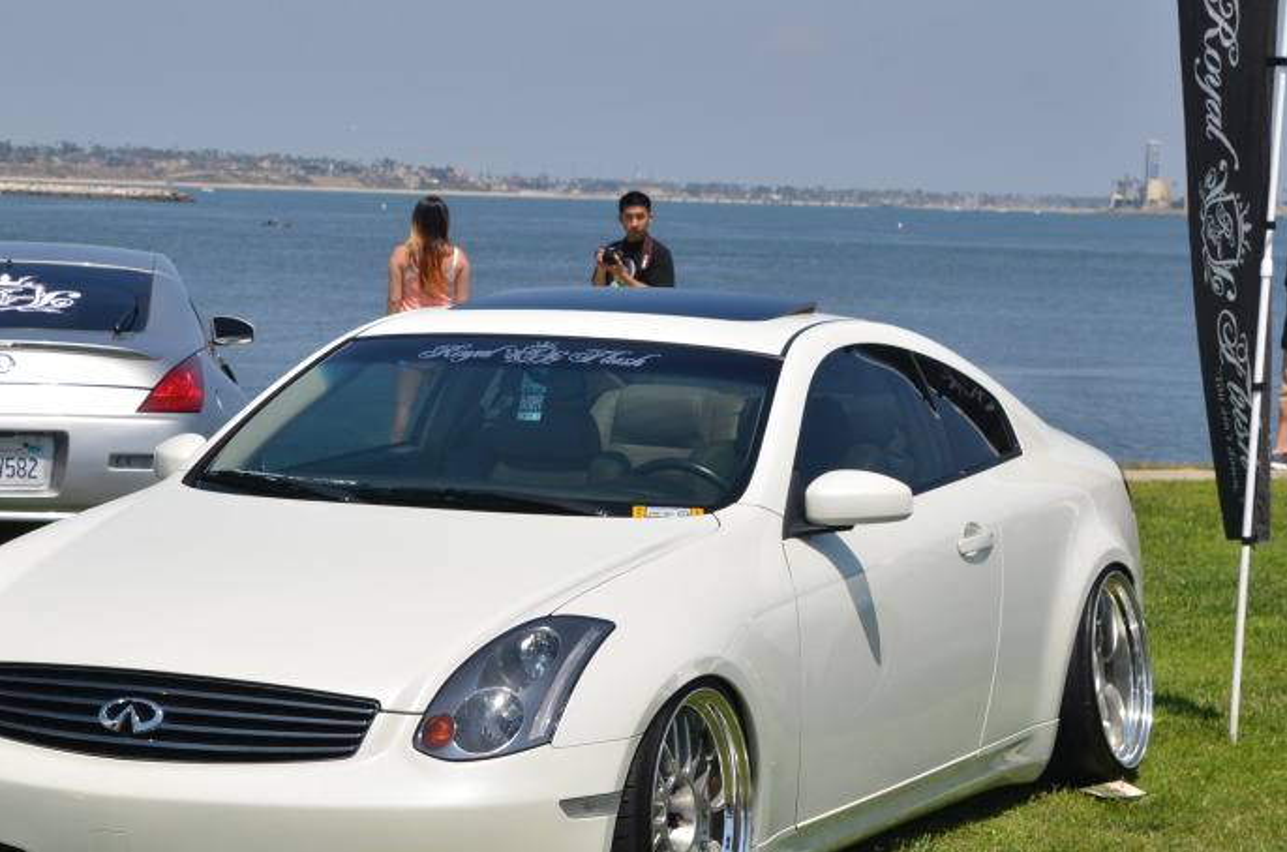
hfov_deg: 18.2
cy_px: 482
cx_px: 418
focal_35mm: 112
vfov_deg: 12.2
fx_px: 3995
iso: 100
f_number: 9
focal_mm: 50
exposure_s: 1/320
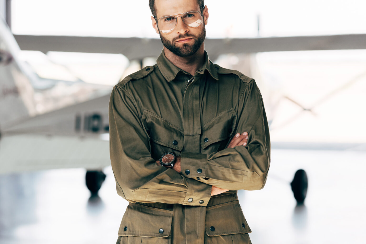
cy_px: 122
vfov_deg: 11.2
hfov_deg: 16.8
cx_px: 183
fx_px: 1241
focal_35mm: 122
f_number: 3.5
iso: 320
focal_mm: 122
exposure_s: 1/640
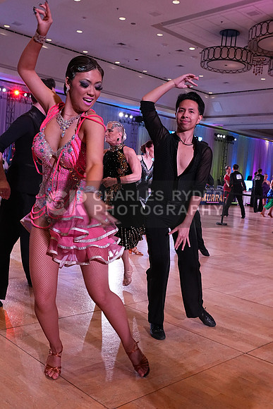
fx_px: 409
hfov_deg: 36.9
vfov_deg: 53.1
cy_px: 204
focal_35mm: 36
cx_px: 136
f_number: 5.6
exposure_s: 1/400
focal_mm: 24
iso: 3200
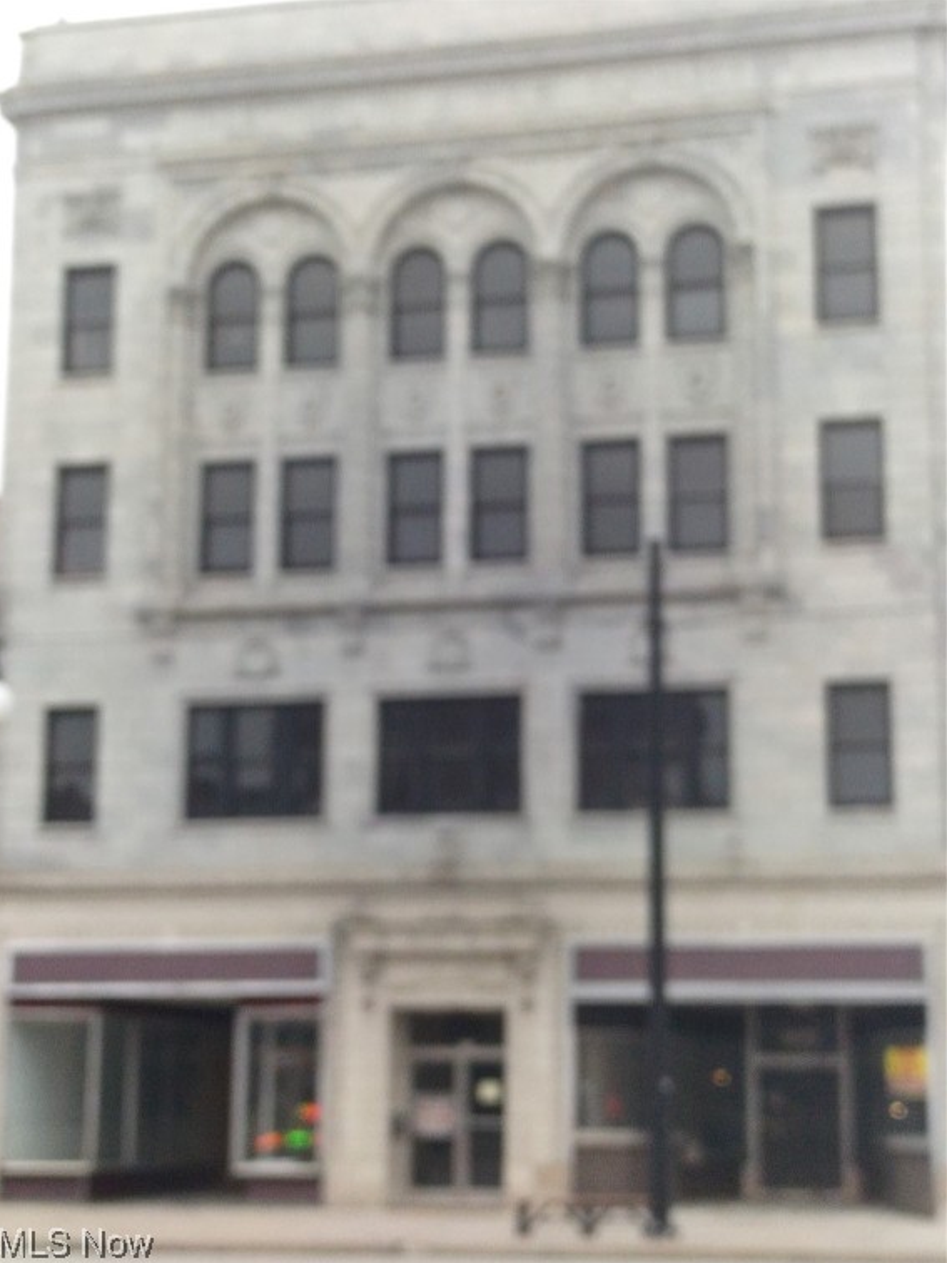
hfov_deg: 23.3
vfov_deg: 30.7
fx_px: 2298
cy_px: 638
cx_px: 468
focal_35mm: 63
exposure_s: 1/30
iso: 100
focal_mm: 4.7
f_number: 1.79
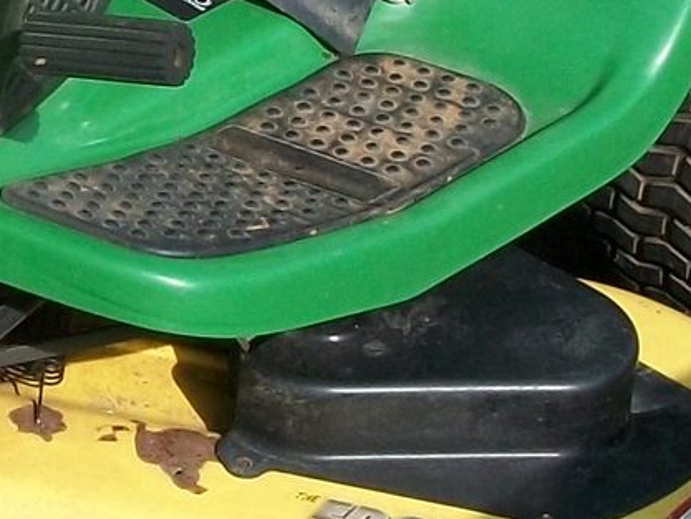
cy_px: 63
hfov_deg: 12.1
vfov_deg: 9.4
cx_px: -273
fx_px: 3135
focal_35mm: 157
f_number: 5.5
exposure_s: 1/320
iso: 80
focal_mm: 5.7
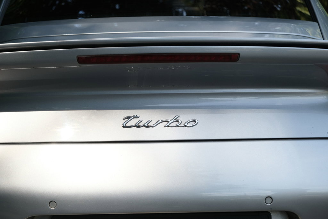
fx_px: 692
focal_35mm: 76
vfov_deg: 18.0
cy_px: 110
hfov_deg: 26.6
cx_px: 164
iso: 400
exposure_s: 1/400
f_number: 5.6
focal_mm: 50.5
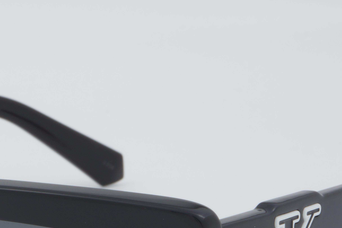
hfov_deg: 10.0
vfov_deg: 6.7
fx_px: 1940
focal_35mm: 204
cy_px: 278
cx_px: 35
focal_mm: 55
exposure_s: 1/4
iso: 100
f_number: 32
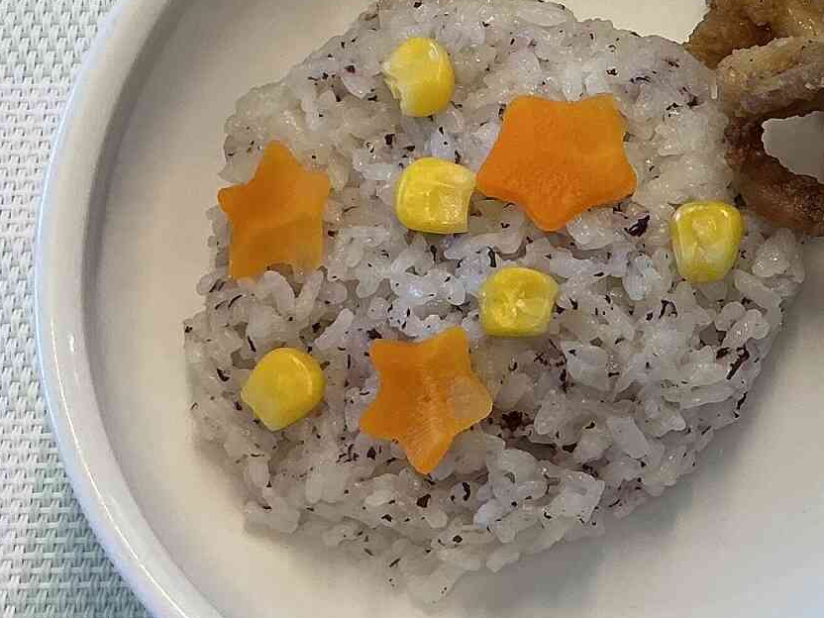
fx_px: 2142
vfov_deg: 16.0
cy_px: -34
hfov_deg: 19.7
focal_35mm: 90
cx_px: 1131
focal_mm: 3
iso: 40
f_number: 1.8
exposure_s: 1/120
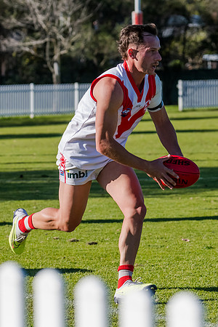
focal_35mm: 268
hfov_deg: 5.1
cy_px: 163
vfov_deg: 7.7
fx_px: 2430
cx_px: 104
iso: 800
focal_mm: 170
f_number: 7.1
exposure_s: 1/2000
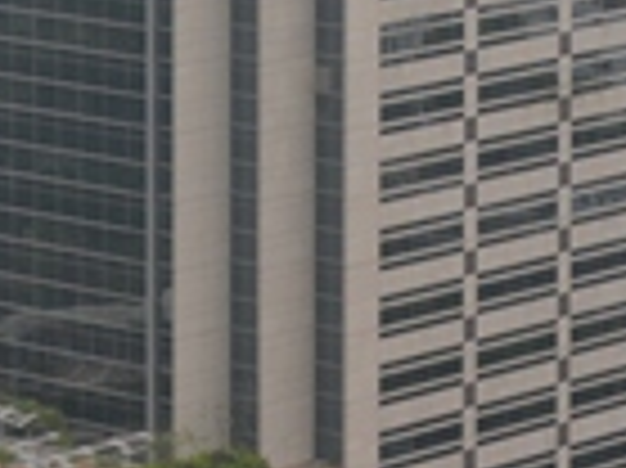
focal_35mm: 297
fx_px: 5366
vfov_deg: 4.9
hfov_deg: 6.7
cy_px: -594
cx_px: 113
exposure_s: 1/250
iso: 125
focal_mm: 28
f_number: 8
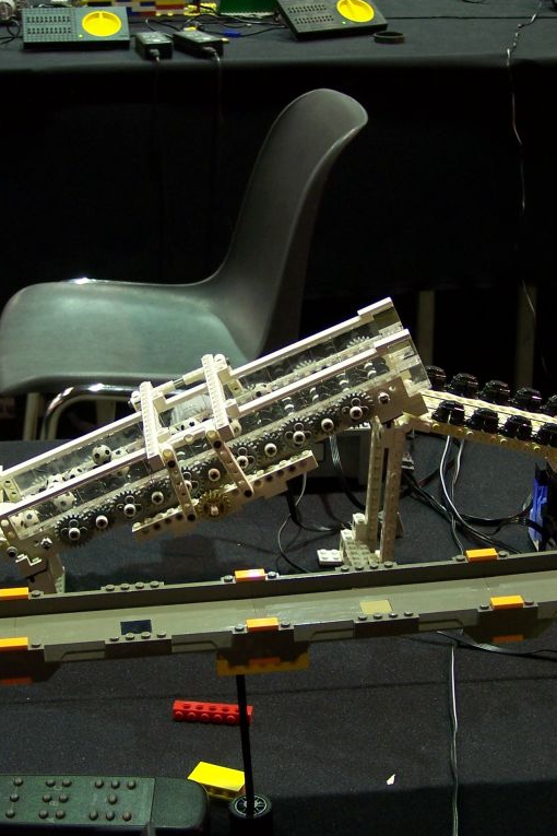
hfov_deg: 17.5
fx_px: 1810
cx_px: 220
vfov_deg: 26.0
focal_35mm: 78
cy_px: 417
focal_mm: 9.3
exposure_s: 1/2
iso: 80
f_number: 3.1
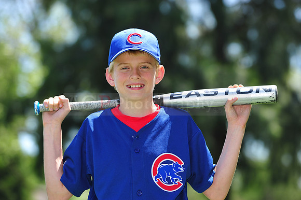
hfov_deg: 10.3
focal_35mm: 200
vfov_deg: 6.9
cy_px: 100
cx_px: 150
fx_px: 1671
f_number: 5.6
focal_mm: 200
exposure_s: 1/320
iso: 200
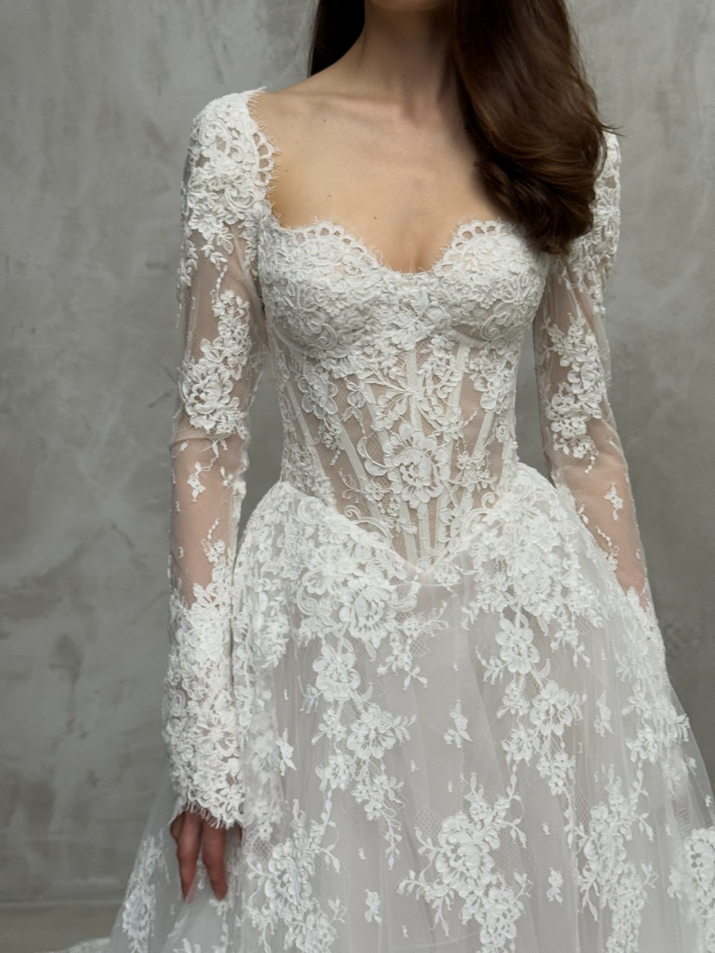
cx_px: 358
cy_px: 476
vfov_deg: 39.7
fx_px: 1322
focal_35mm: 48
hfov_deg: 30.3
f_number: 1.78
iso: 100
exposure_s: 1/104
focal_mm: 6.76
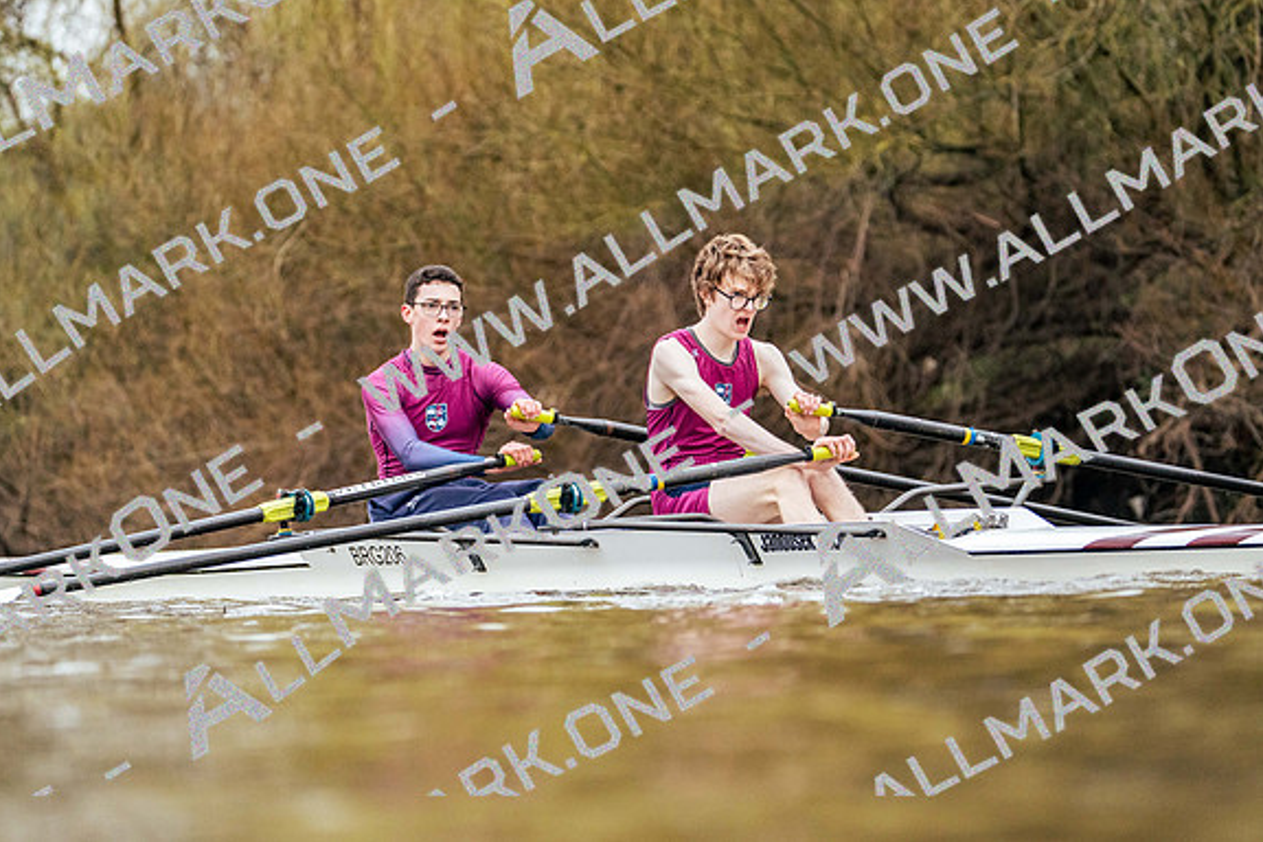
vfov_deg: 5.1
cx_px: 629
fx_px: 9542
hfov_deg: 7.6
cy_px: 420
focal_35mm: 272
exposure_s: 1/1600
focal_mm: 270
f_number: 6.3
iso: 5000
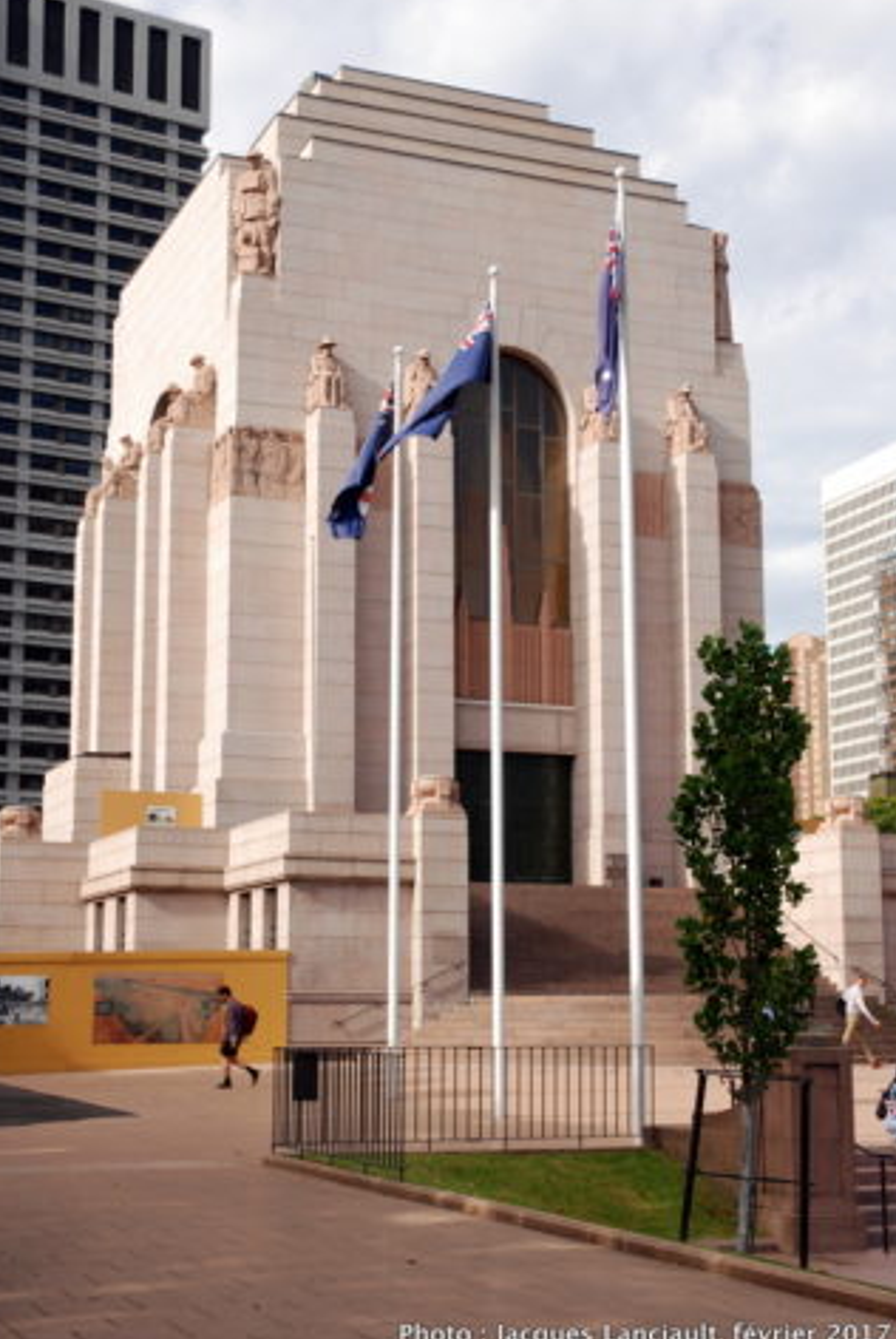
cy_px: 667
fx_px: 2010
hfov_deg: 25.1
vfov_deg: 36.8
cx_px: 449
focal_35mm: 54
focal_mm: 34
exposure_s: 1/200
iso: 100
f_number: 7.1
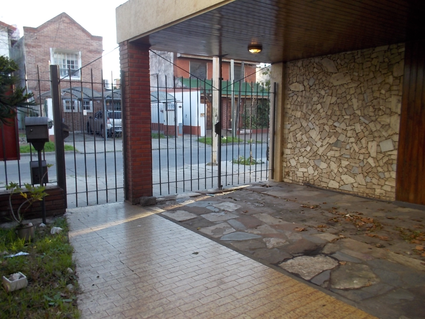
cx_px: 212
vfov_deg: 48.2
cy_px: 160
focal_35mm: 29
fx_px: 356
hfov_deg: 61.7
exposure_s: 1/60
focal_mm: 4.1
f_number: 3.3
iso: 80
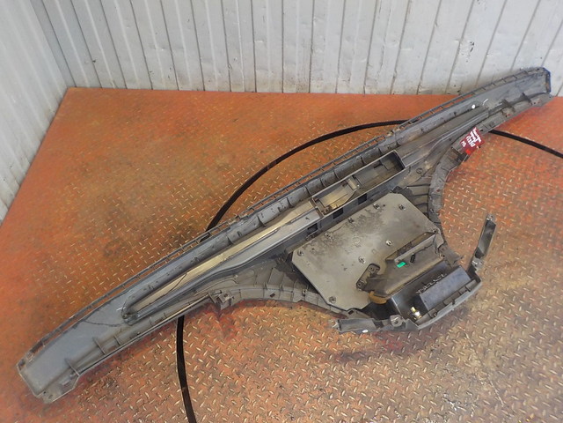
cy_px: 212
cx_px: 282
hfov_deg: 60.0
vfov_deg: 46.8
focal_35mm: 30
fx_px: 488
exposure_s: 1/30
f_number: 3.3
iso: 360
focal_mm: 4.1
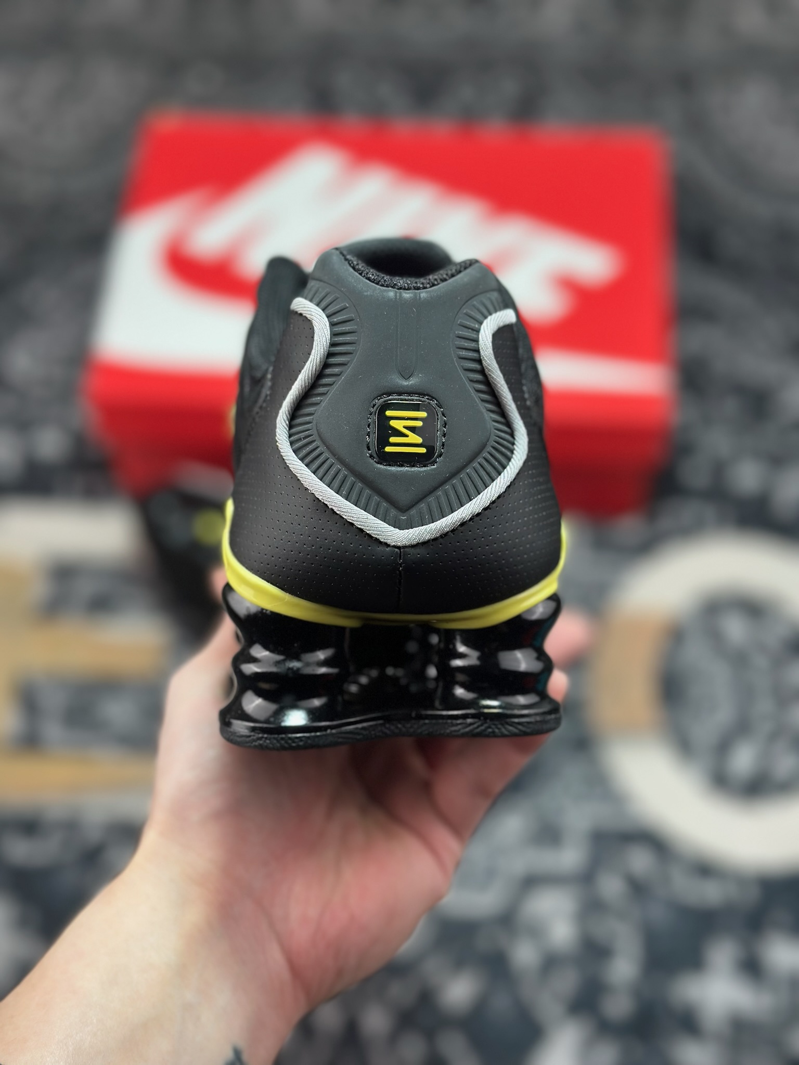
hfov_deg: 30.3
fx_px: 1477
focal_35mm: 48
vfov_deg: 39.7
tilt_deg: -57.7
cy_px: 532
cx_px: 400
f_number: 1.78
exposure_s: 1/390
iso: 80
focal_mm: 6.86
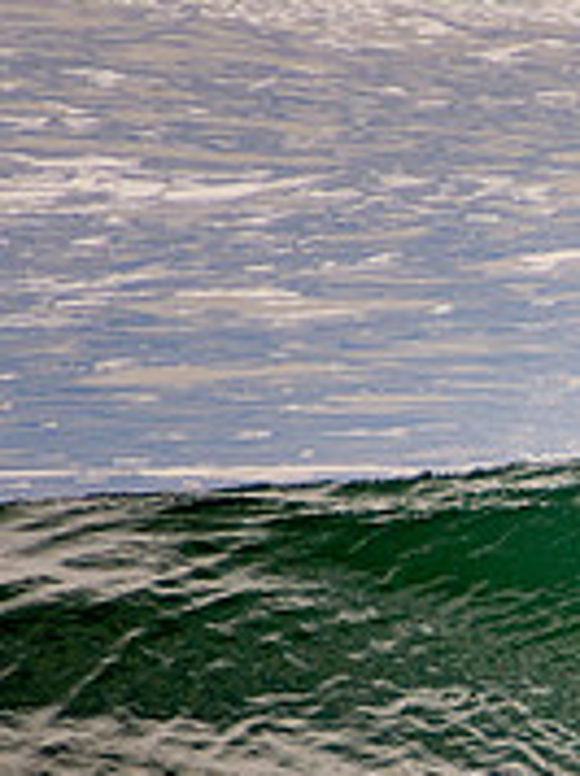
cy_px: 726
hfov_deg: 0.8
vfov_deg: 1.1
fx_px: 42191
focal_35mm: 1884
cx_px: 1230
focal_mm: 400
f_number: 5.6
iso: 320
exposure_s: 1/800
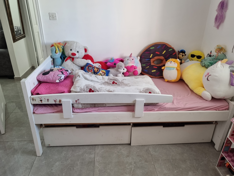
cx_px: 117
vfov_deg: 53.1
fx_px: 176
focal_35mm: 26
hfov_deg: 67.3
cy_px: 88
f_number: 1.8
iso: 320
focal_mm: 5.4
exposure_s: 1/100
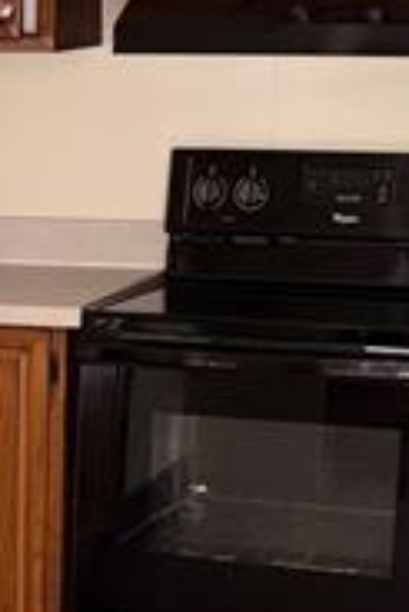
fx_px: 1922
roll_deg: -0.3
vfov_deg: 17.8
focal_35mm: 113
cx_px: -136
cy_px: 552
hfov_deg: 11.8
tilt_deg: -14.4
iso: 125
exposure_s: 1/9
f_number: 1.6
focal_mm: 5.96
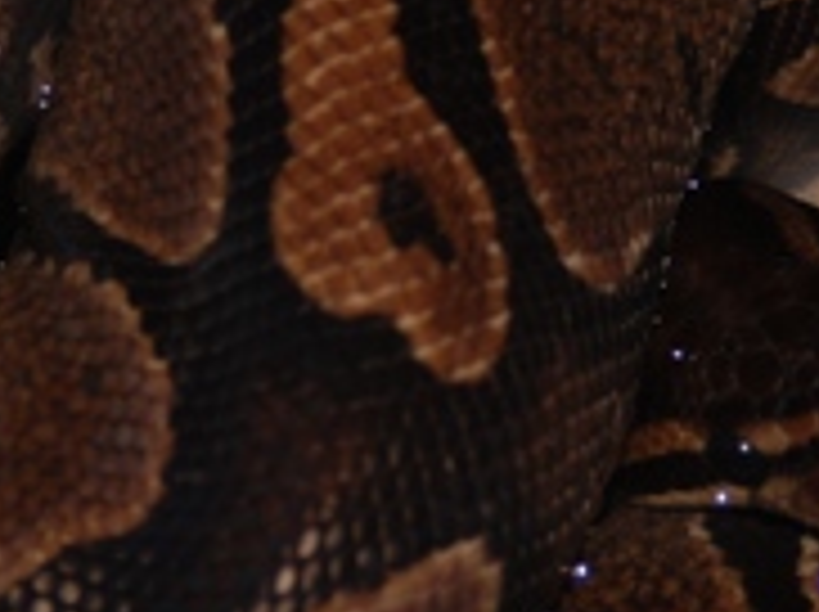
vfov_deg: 5.6
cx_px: 477
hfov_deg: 7.5
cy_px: 81
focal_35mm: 264
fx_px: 6238
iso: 250
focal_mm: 52
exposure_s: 1/60
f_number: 4.5
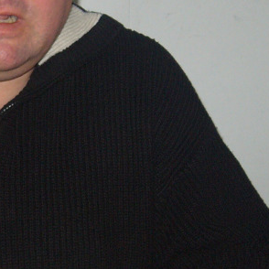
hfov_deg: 10.9
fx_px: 1398
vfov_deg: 11.0
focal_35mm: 159
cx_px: 2
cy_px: 70
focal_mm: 11
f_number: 4
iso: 200
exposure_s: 1/60
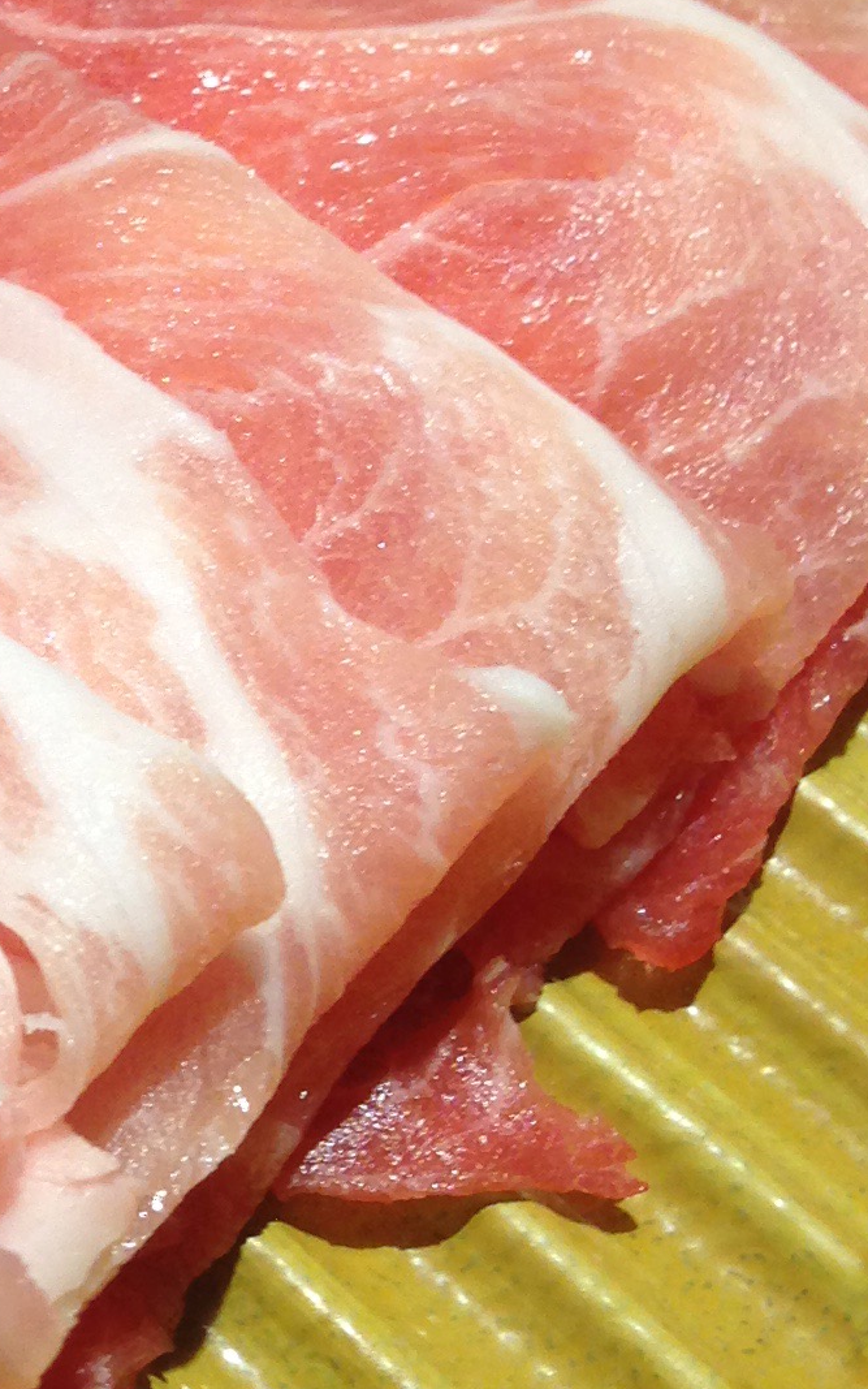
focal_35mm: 107
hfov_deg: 11.4
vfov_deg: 19.4
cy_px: 462
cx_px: -675
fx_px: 4049
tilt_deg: -46.5
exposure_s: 1/20
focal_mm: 4.12
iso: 64
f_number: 2.4
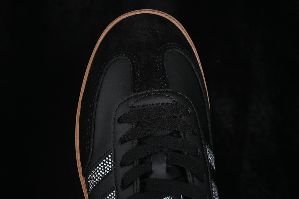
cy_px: 100
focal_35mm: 75
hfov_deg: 27.0
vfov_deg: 18.2
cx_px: 150
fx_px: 623
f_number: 6.3
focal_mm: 50
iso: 160
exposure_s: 1/50
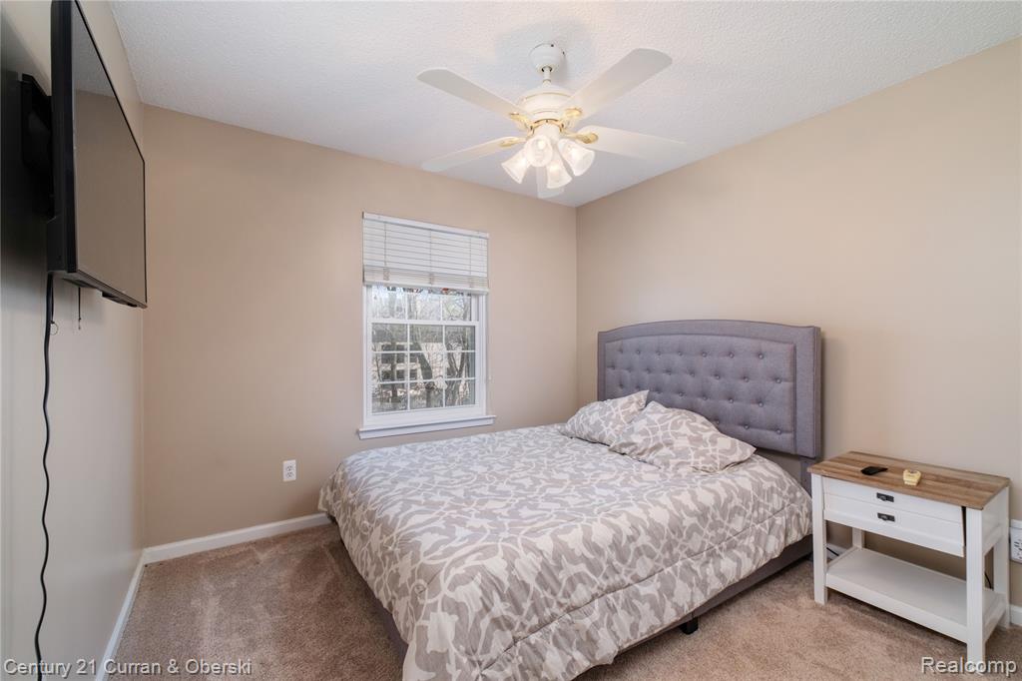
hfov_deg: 100.4
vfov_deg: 77.3
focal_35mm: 15
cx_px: 511
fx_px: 426
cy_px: 340
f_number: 8
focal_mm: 10
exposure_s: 1/125
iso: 500
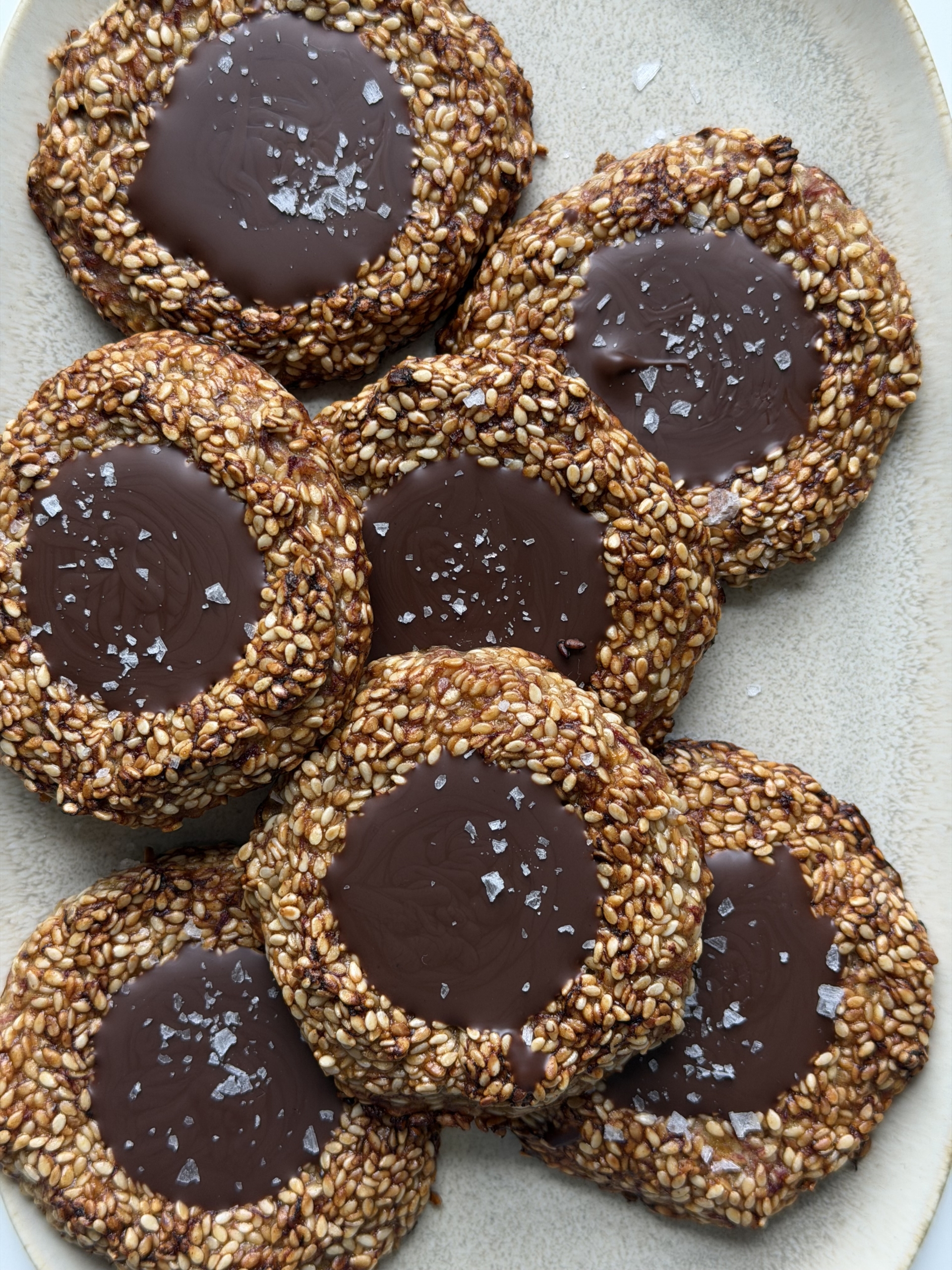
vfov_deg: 39.7
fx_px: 1760
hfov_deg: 30.3
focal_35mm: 48
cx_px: 476
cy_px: 635
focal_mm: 6.76
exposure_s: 1/121
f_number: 1.78
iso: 80
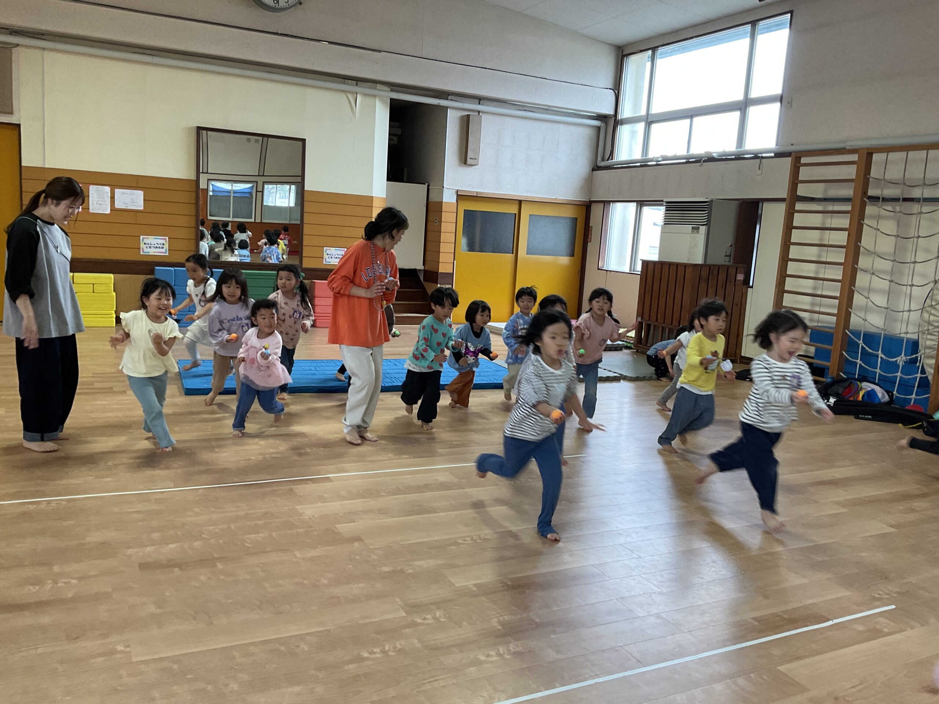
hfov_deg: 61.7
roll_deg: -3.7
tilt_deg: -9.0
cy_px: 352
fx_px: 787
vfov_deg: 48.2
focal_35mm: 29
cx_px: 470
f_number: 1.8
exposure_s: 1/100
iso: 64
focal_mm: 3
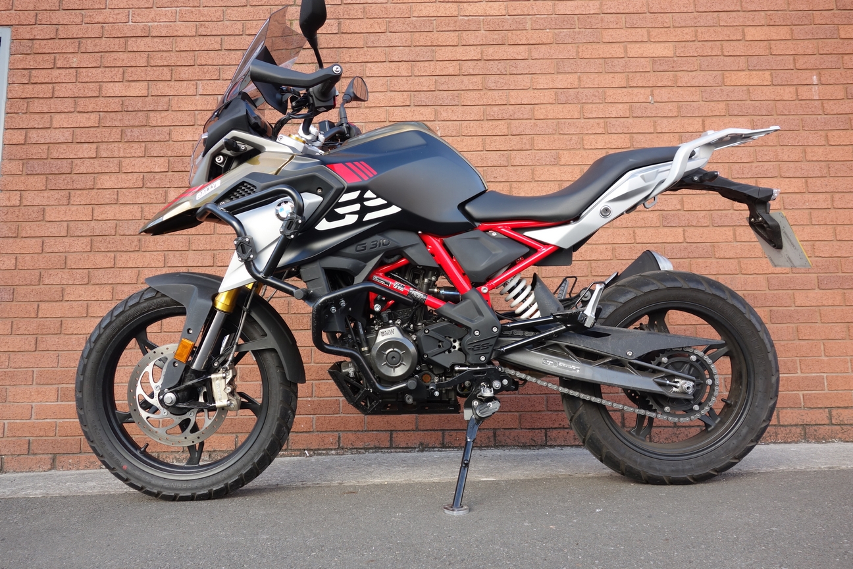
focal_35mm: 28
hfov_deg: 65.5
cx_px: 426
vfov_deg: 46.4
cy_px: 284
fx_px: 663
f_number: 4
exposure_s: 1/100
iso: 125
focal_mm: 10.4
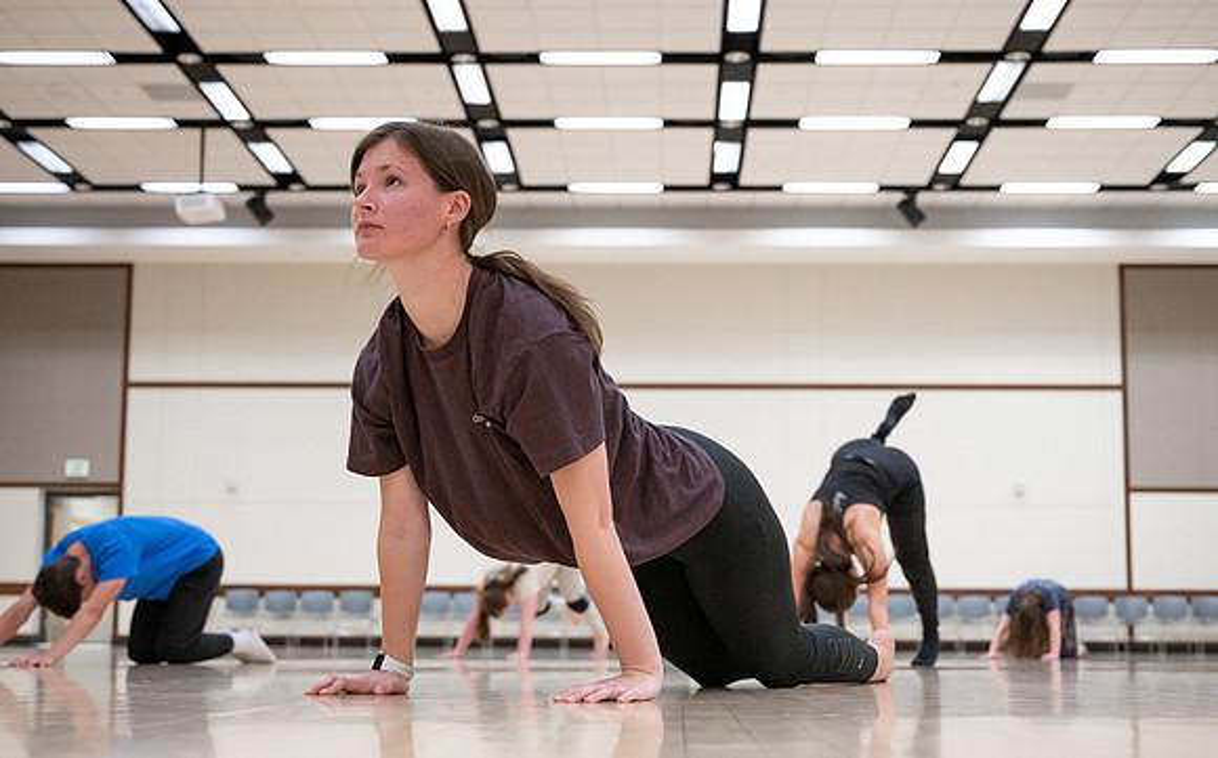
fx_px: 1644
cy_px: 429
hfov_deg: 40.6
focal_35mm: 50
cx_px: 644
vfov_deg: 25.9
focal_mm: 46
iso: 4000
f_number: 4
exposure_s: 1/640
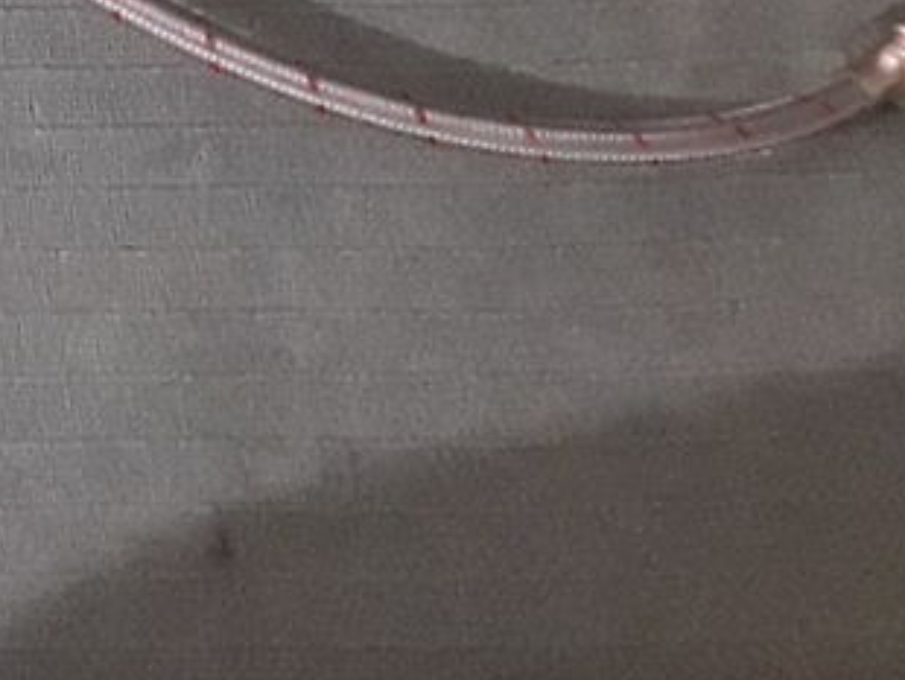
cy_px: 9
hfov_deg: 20.1
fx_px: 2276
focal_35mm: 87
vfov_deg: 16.7
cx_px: -350
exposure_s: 1/17
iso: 640
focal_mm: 2.91
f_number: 1.9
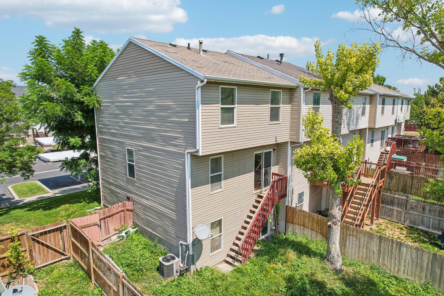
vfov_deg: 57.2
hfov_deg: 78.6
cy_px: 148
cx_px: 222
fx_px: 271
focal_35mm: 22
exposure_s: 1/80
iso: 120
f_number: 2.8
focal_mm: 8.4
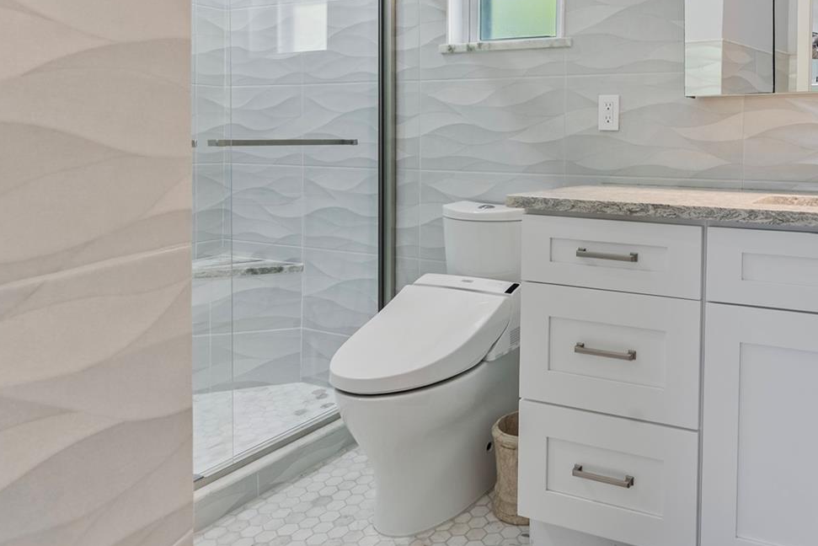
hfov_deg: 61.9
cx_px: 610
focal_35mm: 28
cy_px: 158
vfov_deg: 45.3
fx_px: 636
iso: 100
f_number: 8
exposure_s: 1/1.67
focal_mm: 17
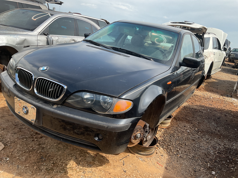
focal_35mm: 29
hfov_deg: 61.7
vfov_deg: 48.2
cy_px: 89
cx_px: 119
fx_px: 199
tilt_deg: -15.2
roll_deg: -9.1
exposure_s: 1/816
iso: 16
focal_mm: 3
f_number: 1.8
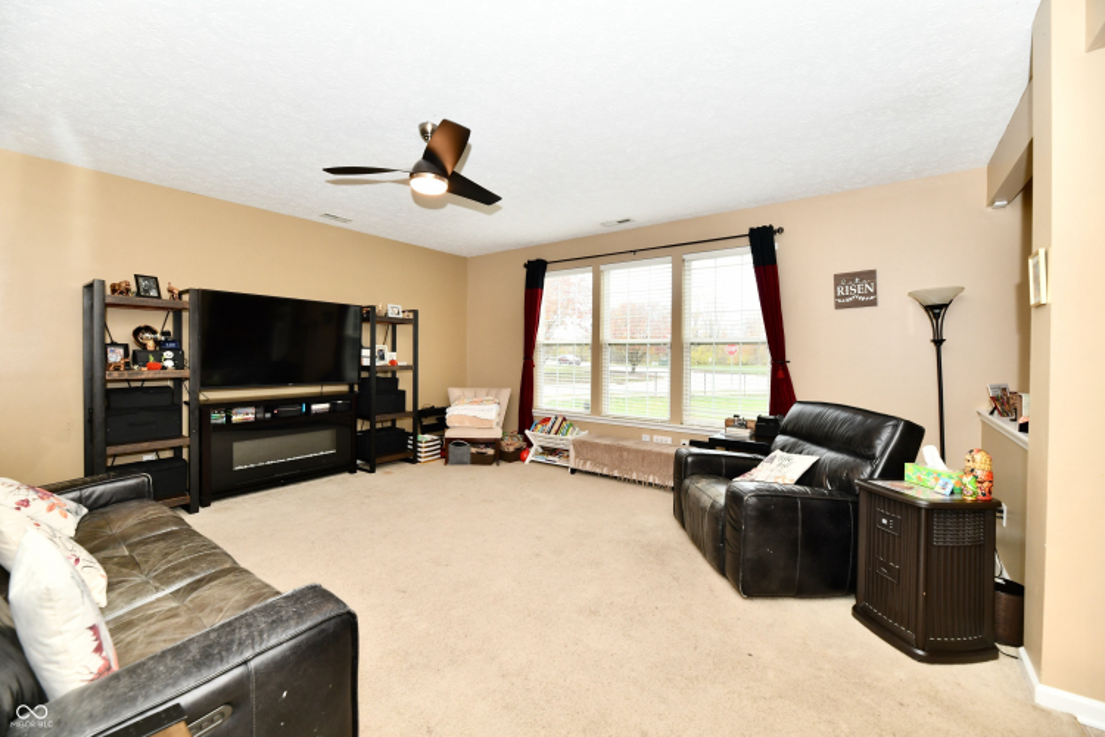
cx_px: 552
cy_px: 368
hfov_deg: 104.3
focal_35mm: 14
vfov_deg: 81.2
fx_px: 430
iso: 640
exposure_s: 1/60
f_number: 6.3
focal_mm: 14
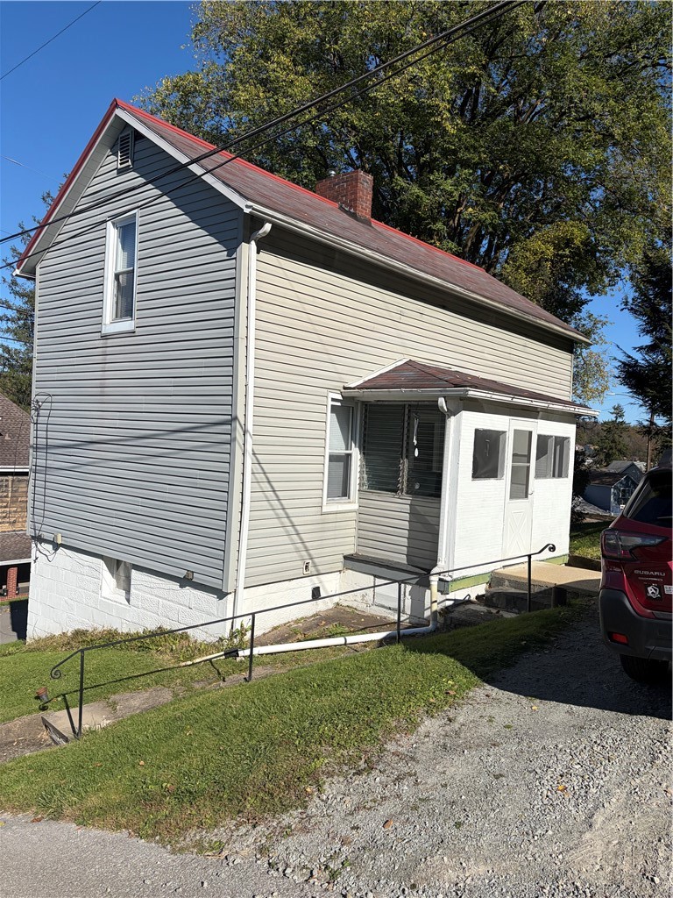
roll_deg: -2.3
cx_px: 336
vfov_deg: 67.3
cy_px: 449
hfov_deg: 53.1
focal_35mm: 26
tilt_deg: +0.5
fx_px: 674
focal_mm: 5.96
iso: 64
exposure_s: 1/8850
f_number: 1.6
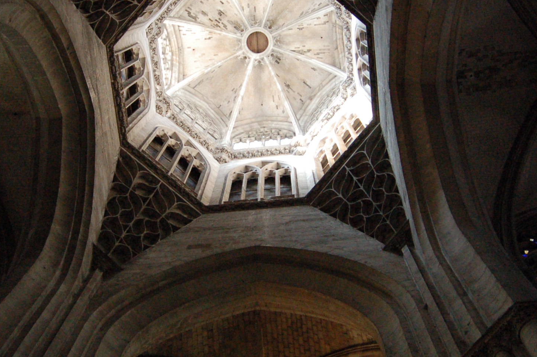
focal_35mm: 56
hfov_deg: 35.6
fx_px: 835
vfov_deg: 24.1
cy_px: 137
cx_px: 220
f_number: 4.5
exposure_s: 1/80
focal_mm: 18
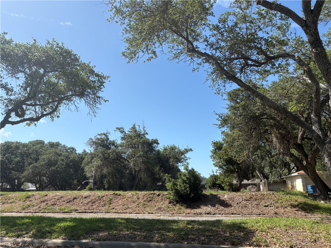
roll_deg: +1.7
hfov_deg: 67.3
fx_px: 249
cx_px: 166
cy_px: 124
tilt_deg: +15.3
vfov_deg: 53.1
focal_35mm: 26
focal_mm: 5.96
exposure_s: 1/3125
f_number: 1.6
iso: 50
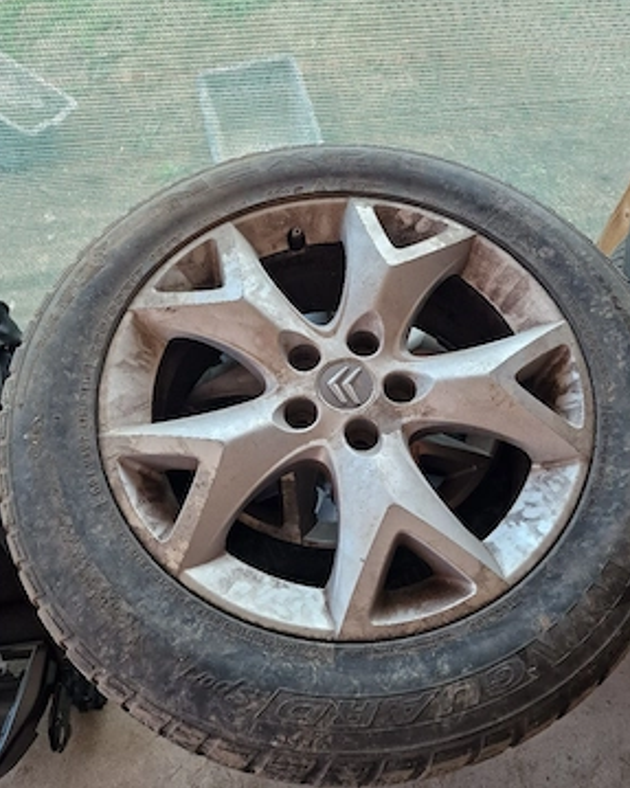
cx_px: 327
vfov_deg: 68.1
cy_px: 402
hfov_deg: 56.8
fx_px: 583
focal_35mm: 25
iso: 125
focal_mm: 6.4
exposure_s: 1/182
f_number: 1.8
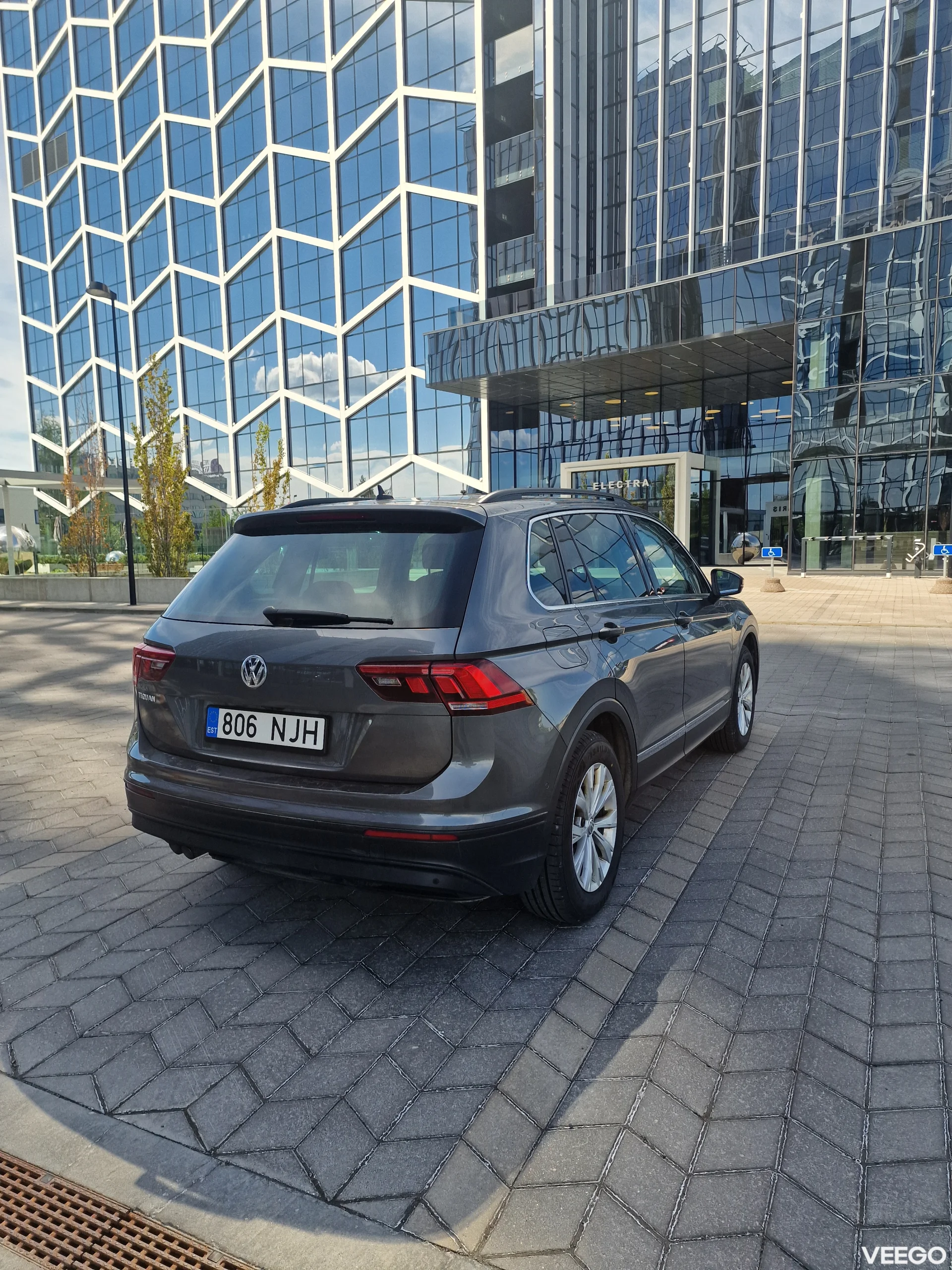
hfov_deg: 58.9
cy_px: 635
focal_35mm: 23
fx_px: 843
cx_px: 476
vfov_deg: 73.9
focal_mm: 6.4
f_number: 1.8
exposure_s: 1/634
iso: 50
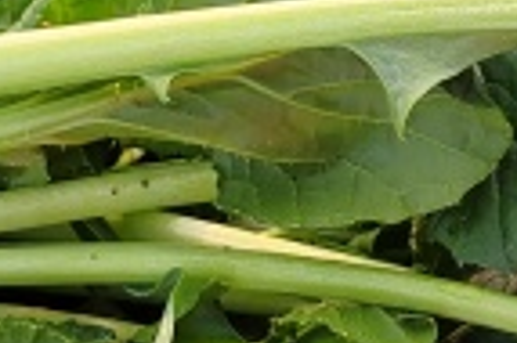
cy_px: 130
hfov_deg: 13.1
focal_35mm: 157
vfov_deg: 8.7
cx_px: 354
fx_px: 2252
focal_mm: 5.52
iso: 100
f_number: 1.9
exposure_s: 1/240
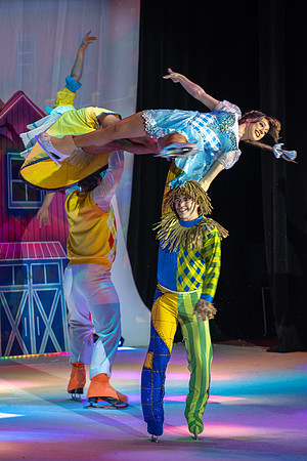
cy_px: 259
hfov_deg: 4.8
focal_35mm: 286
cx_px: 171
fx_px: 3661
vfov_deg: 7.2
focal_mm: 170
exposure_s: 1/200
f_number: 2.8
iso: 400
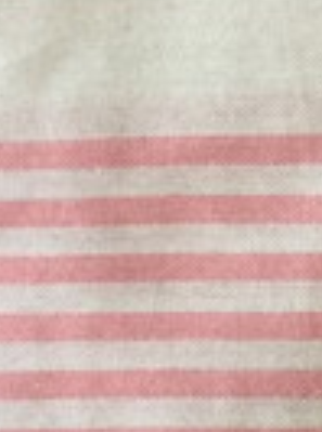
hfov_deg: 14.0
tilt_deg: -88.9
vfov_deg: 18.5
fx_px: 1309
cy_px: 383
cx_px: 94
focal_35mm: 105
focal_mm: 4.15
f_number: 2.2
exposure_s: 1/50
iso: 32
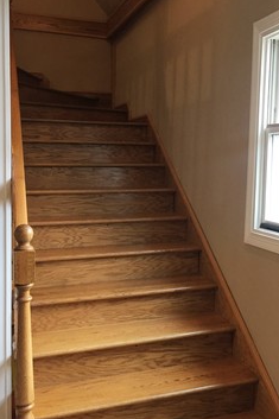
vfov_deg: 47.3
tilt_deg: -3.1
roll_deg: -1.1
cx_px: 188
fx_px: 477
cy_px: 185
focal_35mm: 41
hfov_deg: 32.3
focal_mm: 4.15
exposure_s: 1/30
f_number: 2.2
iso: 125
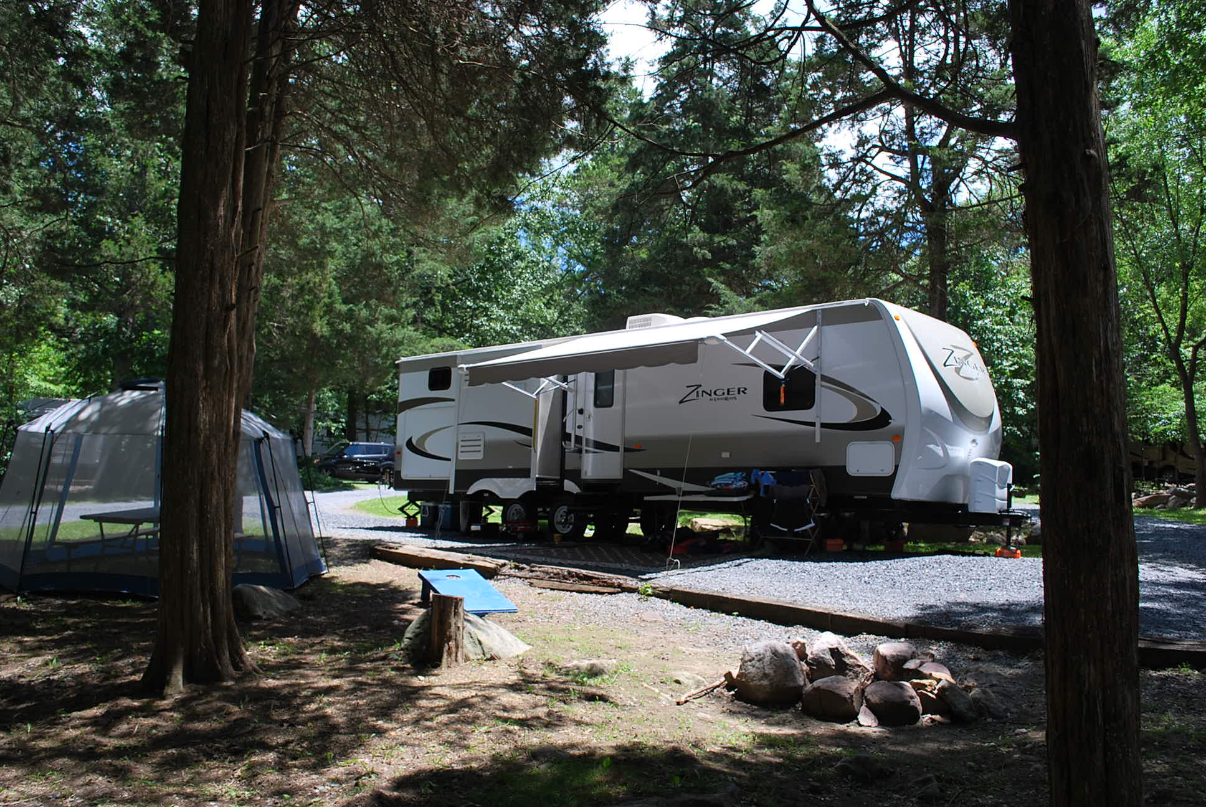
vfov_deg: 40.1
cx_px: 603
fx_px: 1107
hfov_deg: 57.2
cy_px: 404
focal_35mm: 33
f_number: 6.3
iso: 100
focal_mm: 22
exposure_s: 1/160
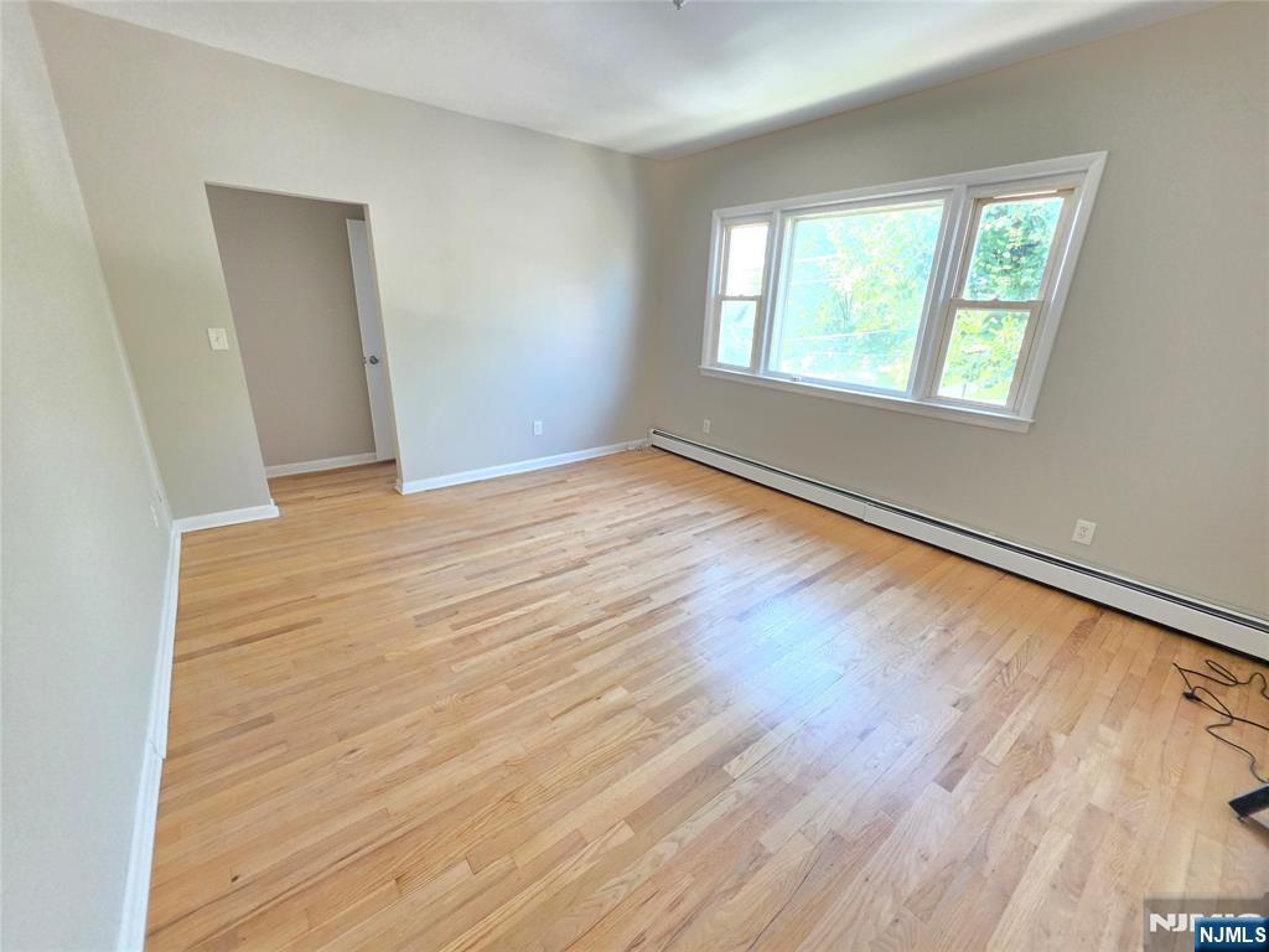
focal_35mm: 13
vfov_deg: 89.9
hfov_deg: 106.2
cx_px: 634
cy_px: 476
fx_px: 477
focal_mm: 2.2
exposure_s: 1/120
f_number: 1.9
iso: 250
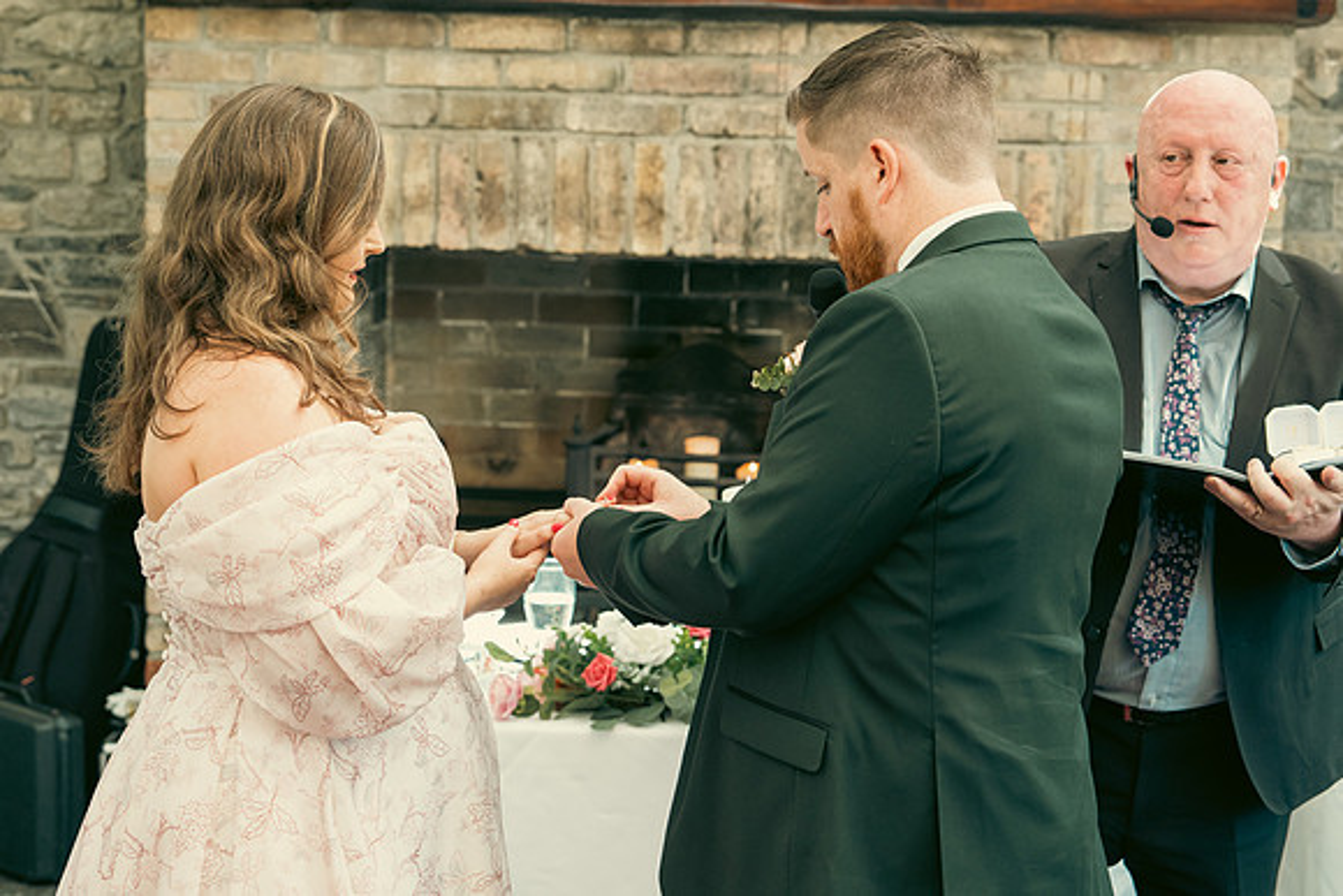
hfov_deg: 28.1
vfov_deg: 18.9
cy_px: 448
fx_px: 2687
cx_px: 672
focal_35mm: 72
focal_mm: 48
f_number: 3.5
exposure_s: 1/200
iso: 640
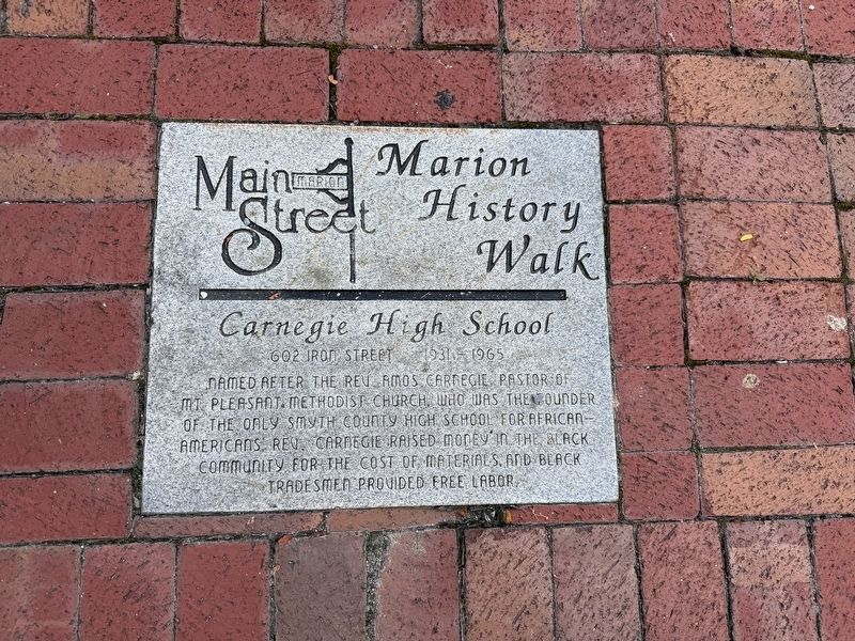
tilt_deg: -78.8
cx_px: 428
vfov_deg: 56.8
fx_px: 593
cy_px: 320
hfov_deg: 71.6
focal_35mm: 24
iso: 64
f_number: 1.78
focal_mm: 6.76
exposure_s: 1/178
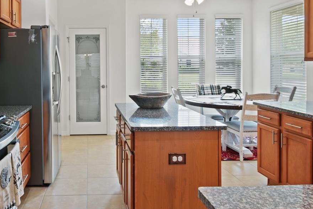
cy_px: 61
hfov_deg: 59.8
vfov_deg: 42.8
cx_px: 91
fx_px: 260
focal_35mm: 30
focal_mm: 11
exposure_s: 1/50
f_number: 9
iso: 250
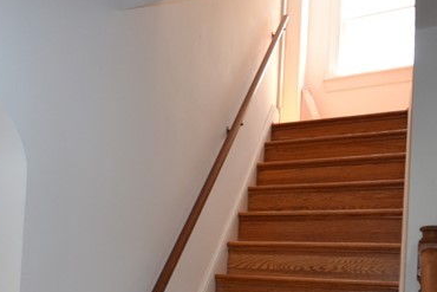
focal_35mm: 44
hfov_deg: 39.3
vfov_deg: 29.3
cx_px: 1
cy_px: 265
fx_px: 534
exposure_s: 1/60
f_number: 4
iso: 500
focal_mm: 10
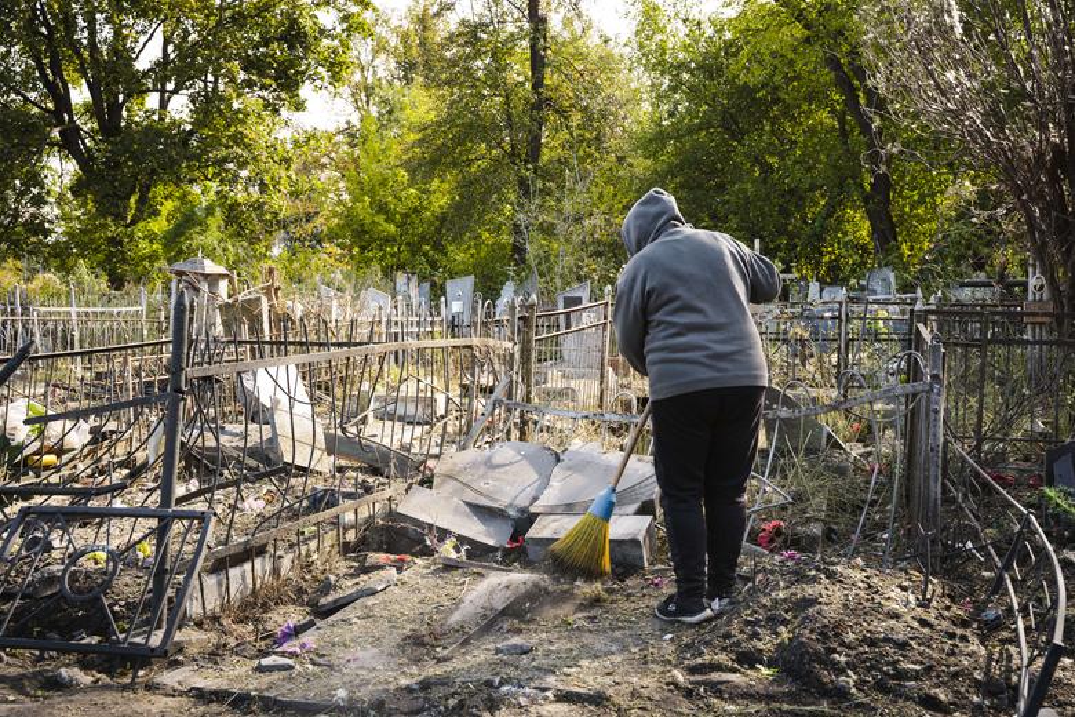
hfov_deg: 51.5
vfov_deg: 35.7
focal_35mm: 37
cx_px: 538
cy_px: 358
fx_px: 1114
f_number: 4.5
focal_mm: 37.3
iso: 160
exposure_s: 1/200
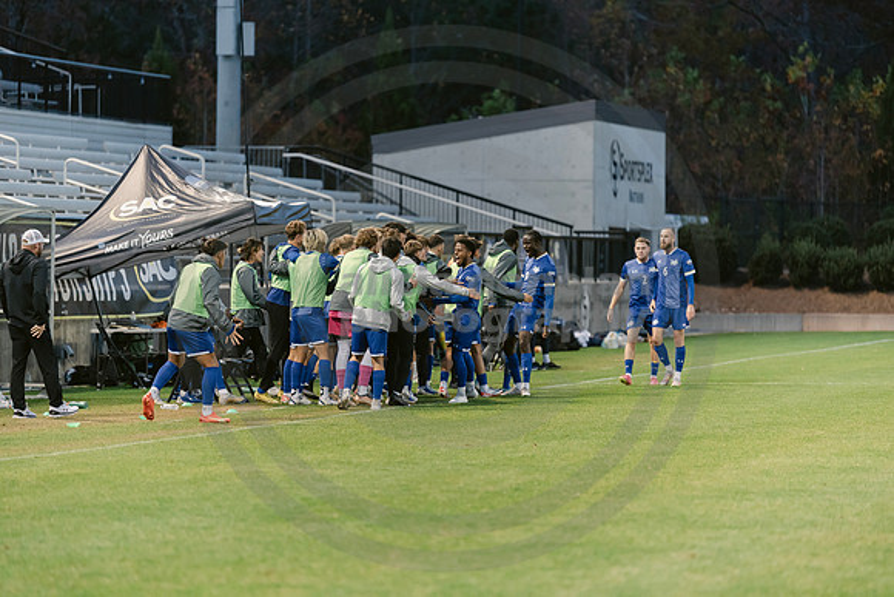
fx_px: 4968
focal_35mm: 200
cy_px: 298
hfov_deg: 10.3
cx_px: 447
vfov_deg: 6.9
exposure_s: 1/250
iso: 1600
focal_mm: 200
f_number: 2.8
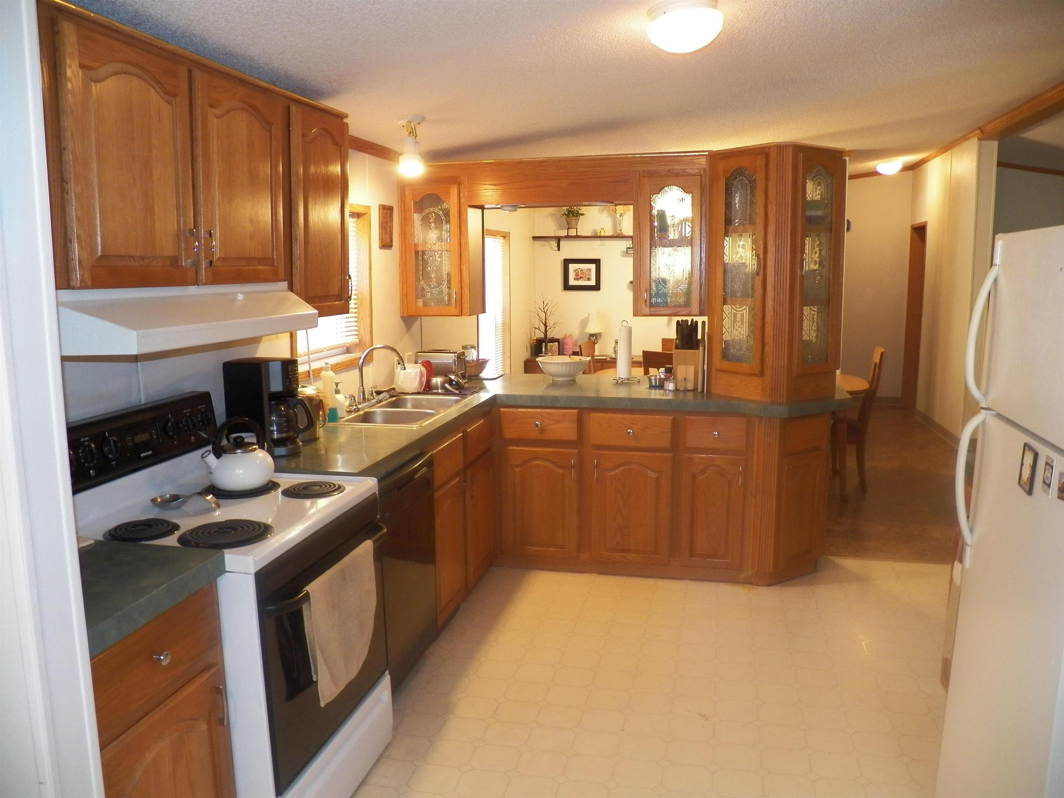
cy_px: 399
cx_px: 532
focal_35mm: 28
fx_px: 861
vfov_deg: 49.7
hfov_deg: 63.4
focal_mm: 4.9
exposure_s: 1/30
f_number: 2.8
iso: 250
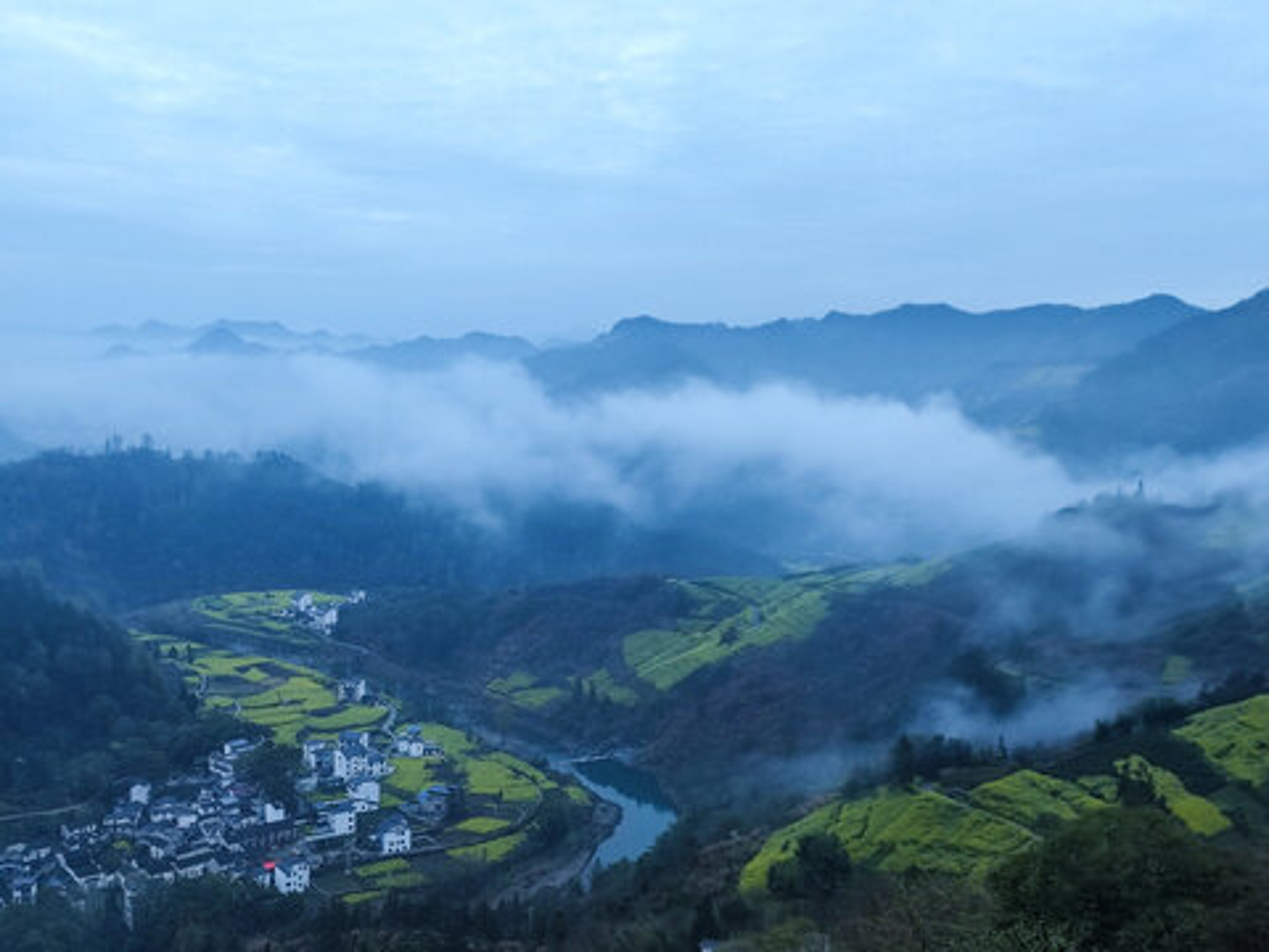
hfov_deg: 71.6
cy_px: 476
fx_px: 880
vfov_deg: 56.8
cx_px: 634
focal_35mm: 24
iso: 423
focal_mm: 6.92
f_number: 1.9
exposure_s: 1/50
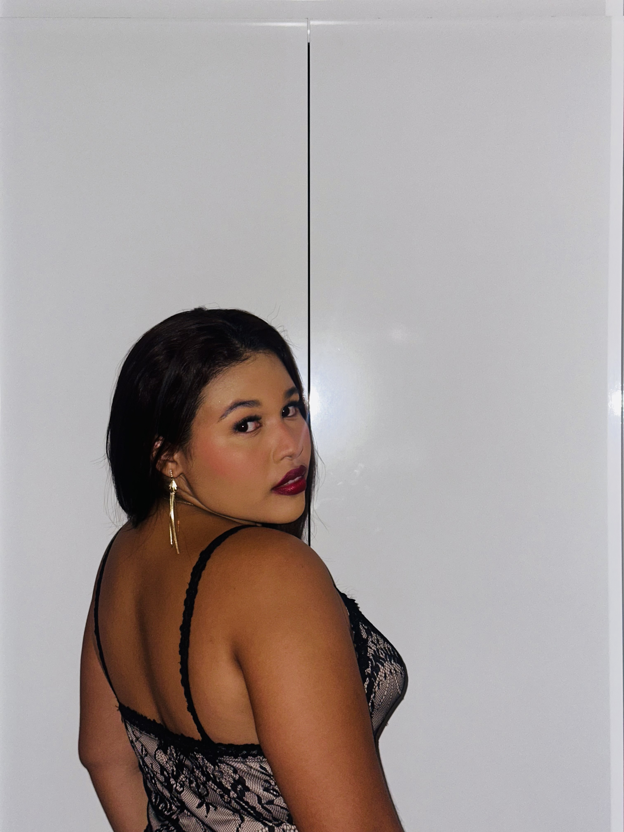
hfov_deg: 30.3
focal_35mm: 48
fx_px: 1154
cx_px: 312
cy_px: 416
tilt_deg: +1.1
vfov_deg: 39.7
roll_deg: -0.4
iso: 80
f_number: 1.78
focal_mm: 6.86
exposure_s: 1/4
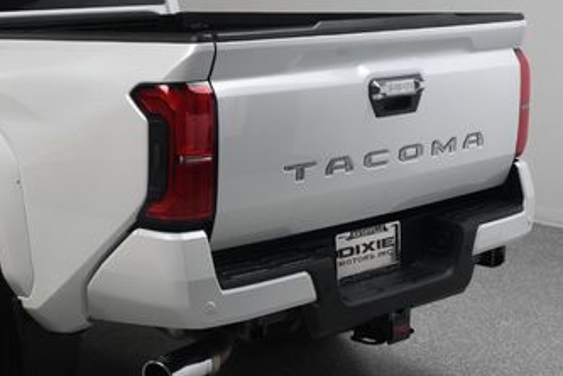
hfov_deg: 26.1
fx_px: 1173
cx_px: 51
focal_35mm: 75
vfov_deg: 18.2
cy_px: 146
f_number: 13
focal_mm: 26
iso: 100
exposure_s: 1/160
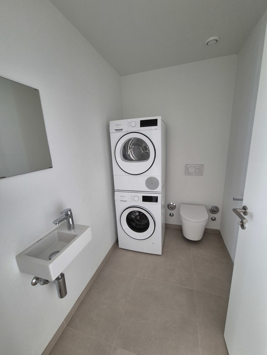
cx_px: 134
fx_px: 134
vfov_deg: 106.2
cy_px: 178
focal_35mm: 13
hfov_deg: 89.9
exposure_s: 1/50
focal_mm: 2.2
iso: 640
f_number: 2.2
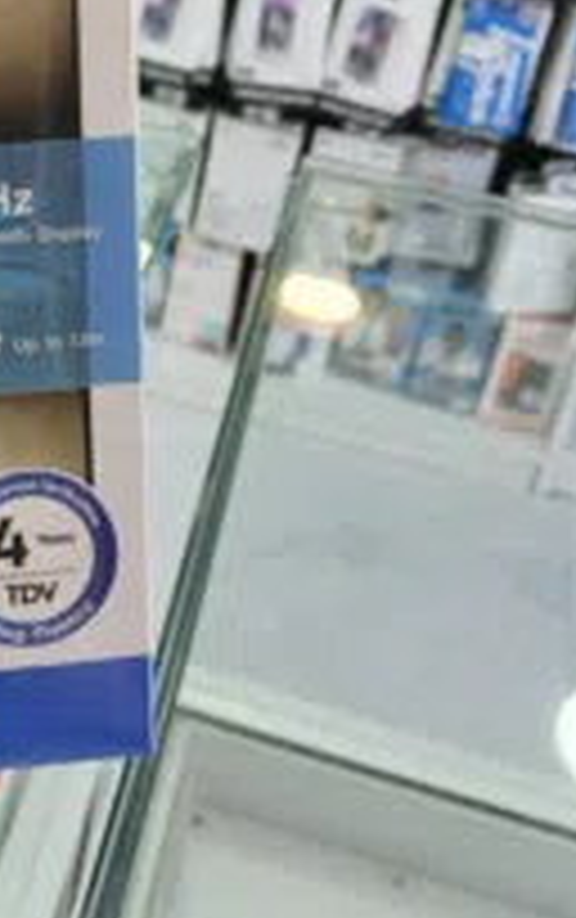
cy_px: 198
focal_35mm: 54
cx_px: -86
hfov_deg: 22.4
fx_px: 1352
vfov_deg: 36.4
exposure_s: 1/50
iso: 32
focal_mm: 3.98
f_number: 1.8
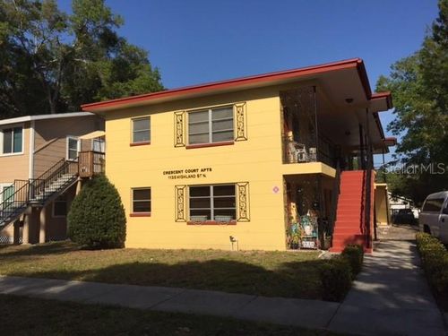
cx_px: 224
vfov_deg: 48.2
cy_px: 168
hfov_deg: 61.7
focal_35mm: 29
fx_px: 375
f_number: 2.2
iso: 32
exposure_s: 1/4405
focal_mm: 4.15
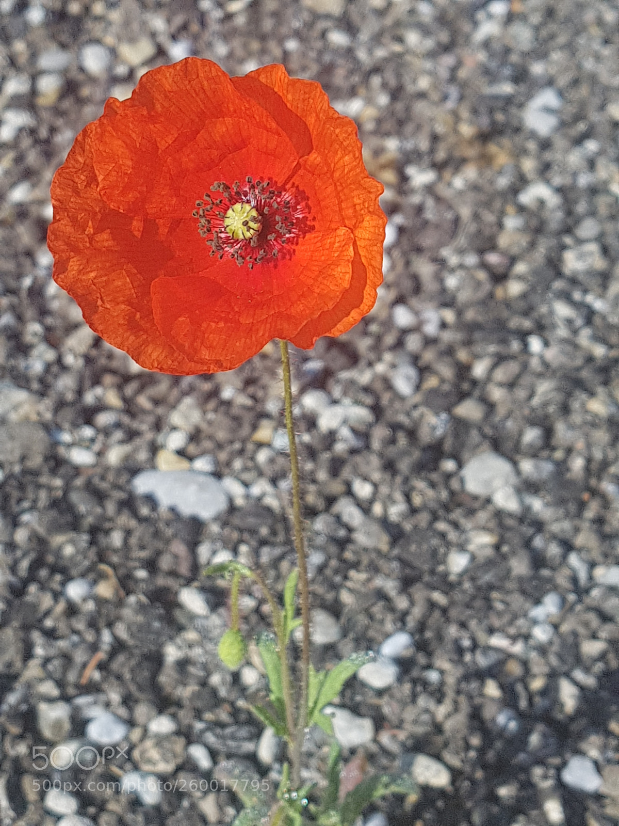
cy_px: 413
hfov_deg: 53.1
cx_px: 310
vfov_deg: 67.3
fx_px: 620
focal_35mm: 26
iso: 50
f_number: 1.7
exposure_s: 1/1772
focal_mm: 4.2
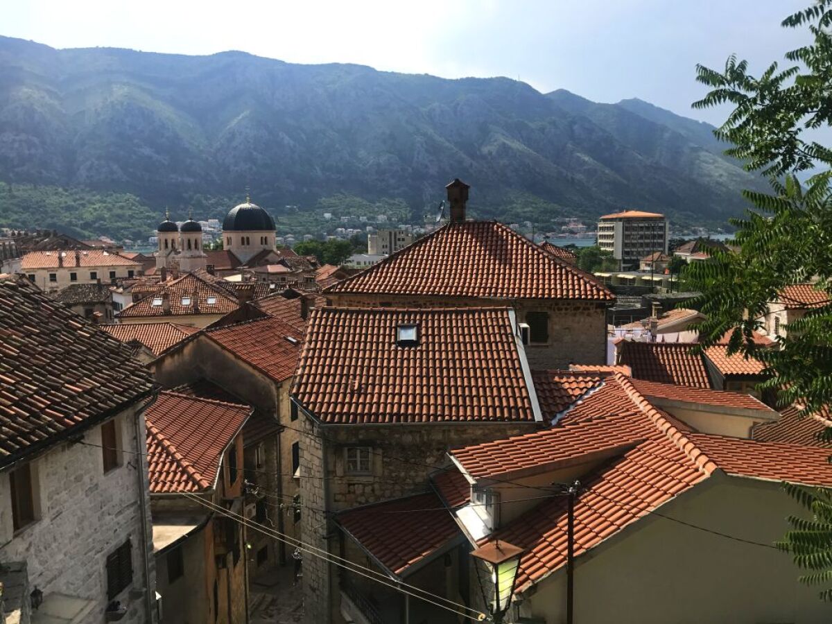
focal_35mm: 28
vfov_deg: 49.7
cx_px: 416
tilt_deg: -5.3
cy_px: 312
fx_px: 673
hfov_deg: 63.4
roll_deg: +1.0
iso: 20
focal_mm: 3.99
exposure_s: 1/1408
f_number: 1.8
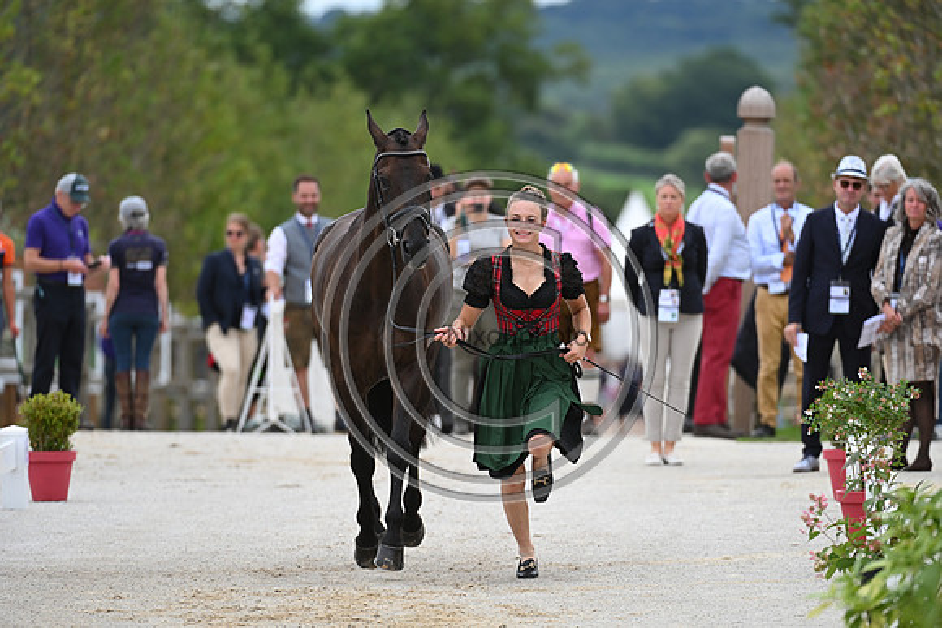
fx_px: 10469
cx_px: 471
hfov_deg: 5.2
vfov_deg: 3.4
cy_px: 314
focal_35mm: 400
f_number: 5.6
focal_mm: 400
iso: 560
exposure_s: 1/1600
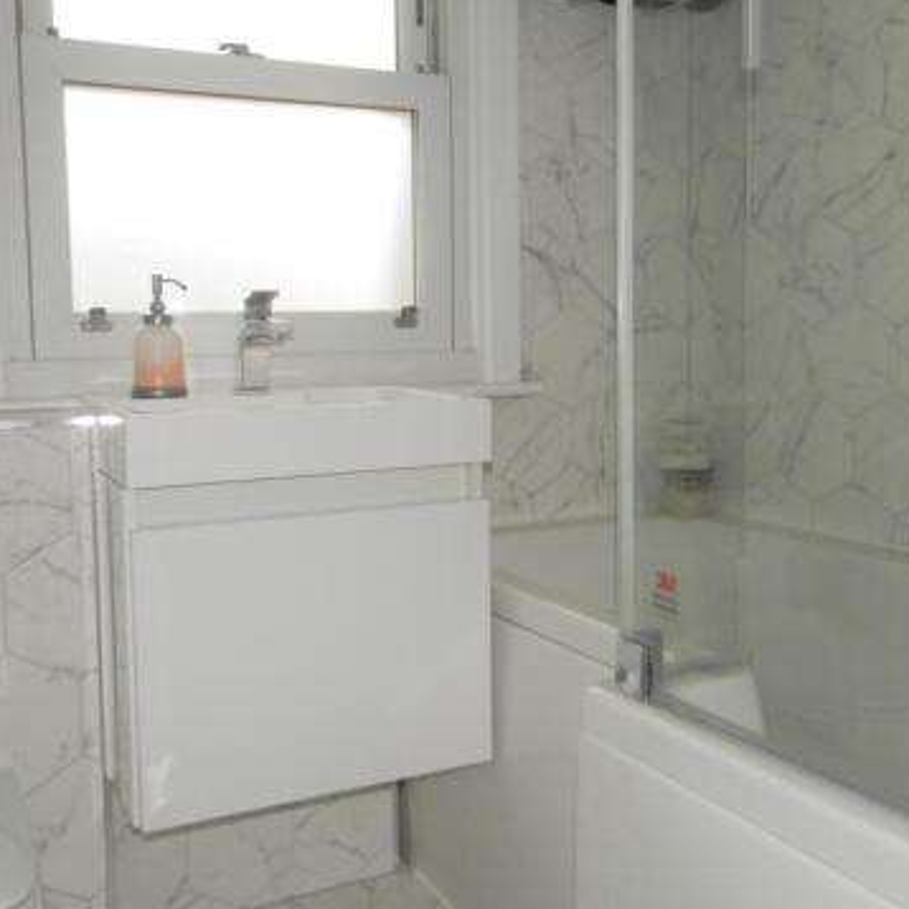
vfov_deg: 46.0
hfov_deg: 46.0
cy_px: 428
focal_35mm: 36
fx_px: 1070
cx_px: 446
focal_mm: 4.5
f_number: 3.1
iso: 100
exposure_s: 1/30
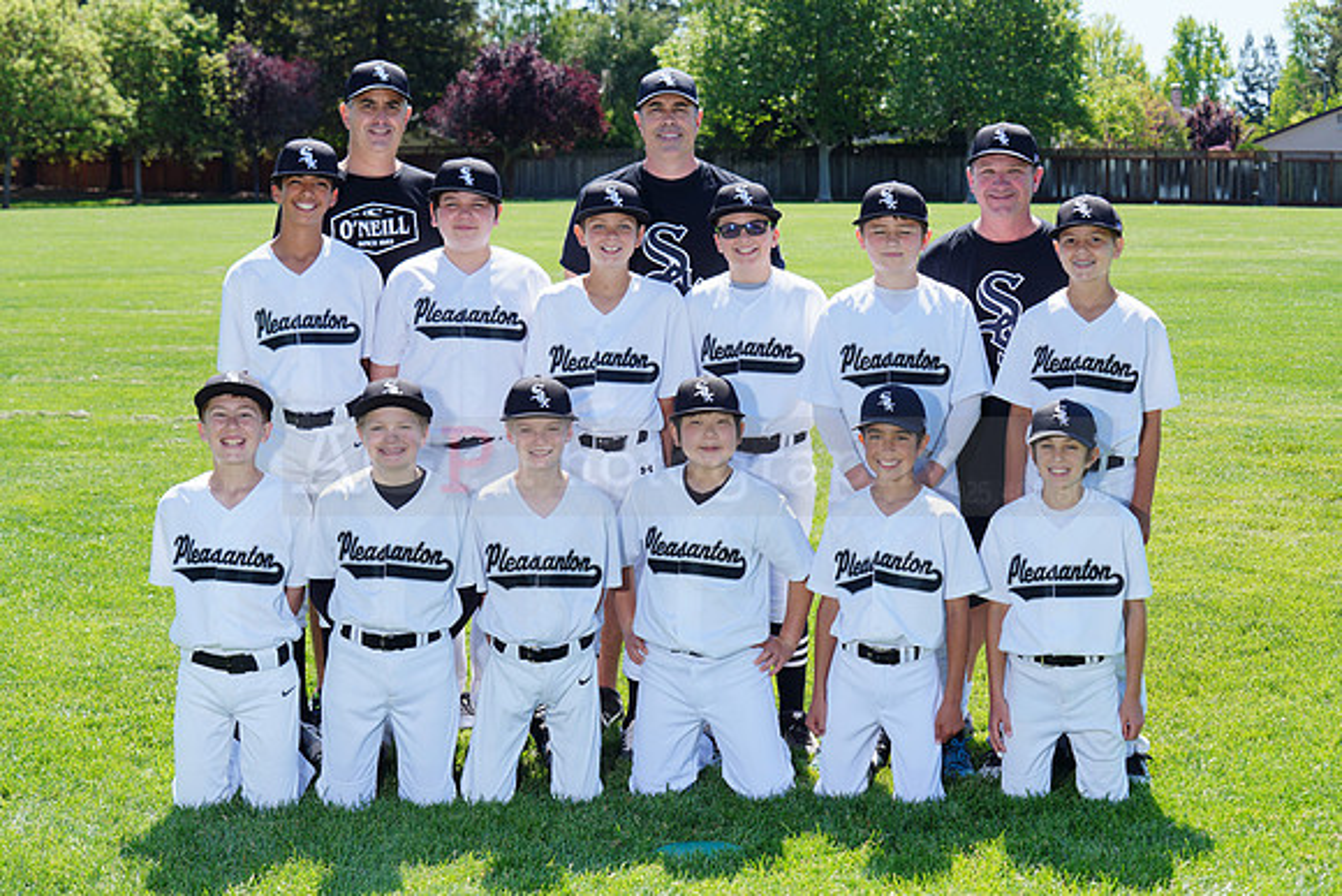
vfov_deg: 19.5
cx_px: 671
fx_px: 2610
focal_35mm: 70
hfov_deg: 28.8
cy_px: 448
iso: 200
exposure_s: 1/250
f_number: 9
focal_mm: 70
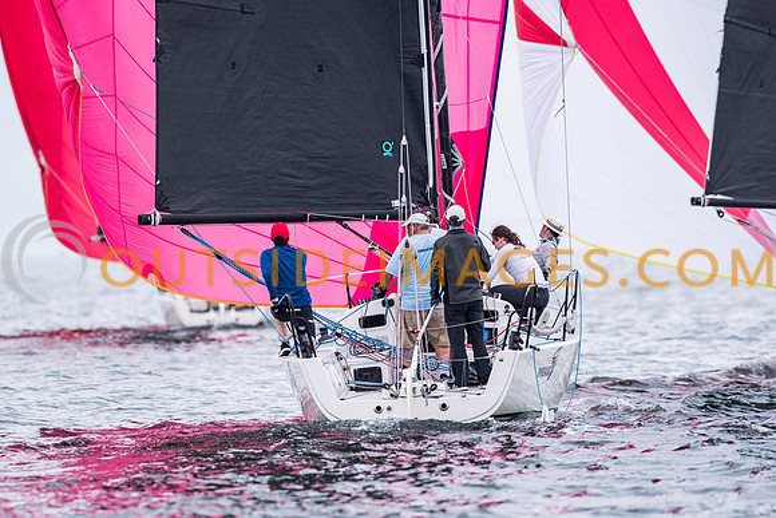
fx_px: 9702
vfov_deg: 3.1
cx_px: 388
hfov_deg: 4.6
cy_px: 259
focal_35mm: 450
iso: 200
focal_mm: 300
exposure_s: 1/1250
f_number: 5
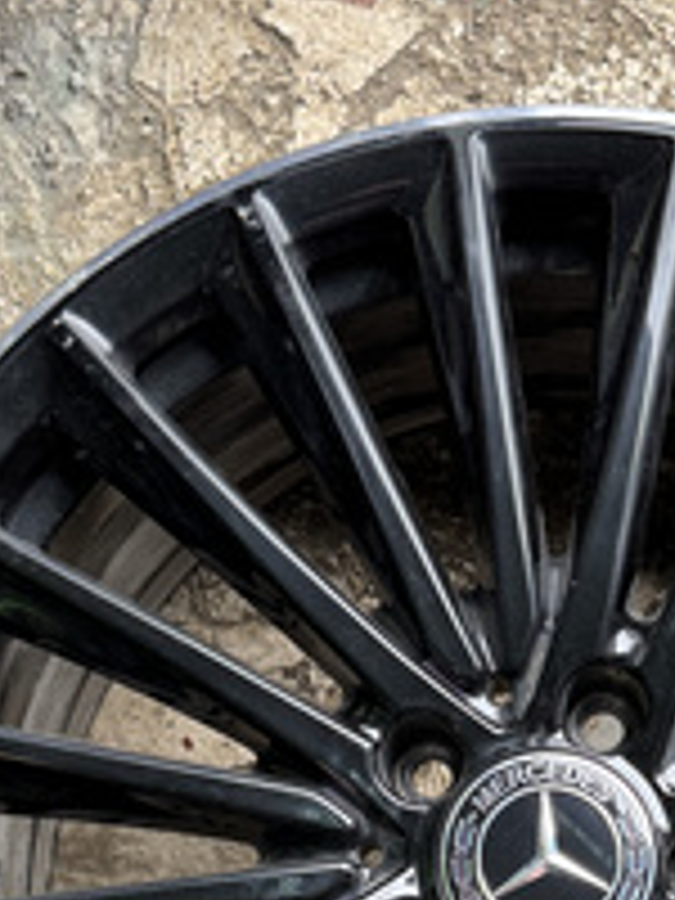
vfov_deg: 29.9
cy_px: 914
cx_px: 551
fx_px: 1560
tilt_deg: -84.5
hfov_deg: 24.0
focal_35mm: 60
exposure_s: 1/62
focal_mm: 6.76
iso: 200
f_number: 1.78
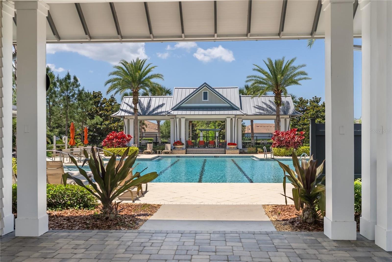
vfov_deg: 37.9
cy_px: 131
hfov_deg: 54.4
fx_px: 381
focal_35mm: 35
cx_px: 196
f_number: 2.8
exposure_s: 1/400
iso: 250
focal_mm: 35
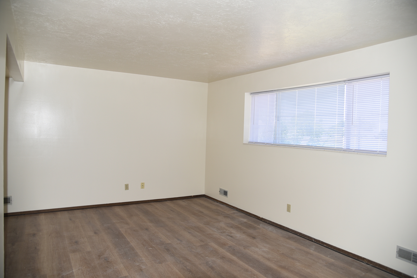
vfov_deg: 53.2
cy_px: 139
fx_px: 278
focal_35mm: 24
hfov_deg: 73.7
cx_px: 208
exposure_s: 1/60
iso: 100
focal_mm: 24
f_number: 4.5
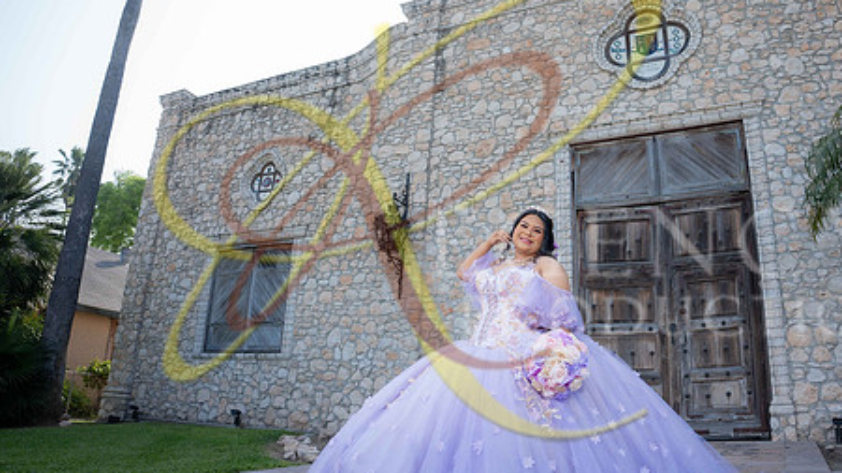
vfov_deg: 42.8
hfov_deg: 69.0
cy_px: 203
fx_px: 603
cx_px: 513
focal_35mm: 27
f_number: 2.8
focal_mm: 20
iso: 125
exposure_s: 1/800
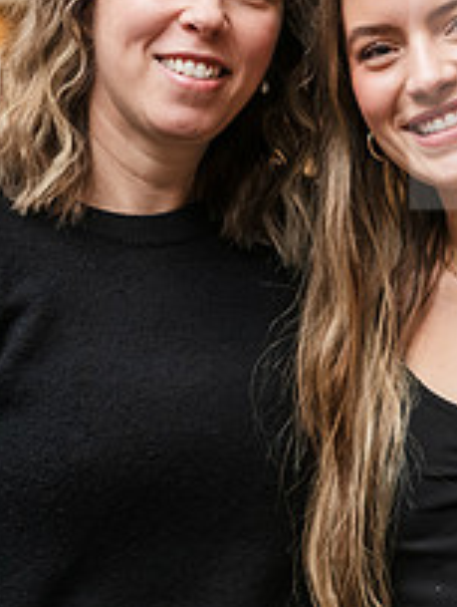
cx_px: 320
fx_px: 2790
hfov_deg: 9.4
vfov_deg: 12.4
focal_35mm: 159
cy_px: 321
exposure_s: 1/200
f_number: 3.5
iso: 1600
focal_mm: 58
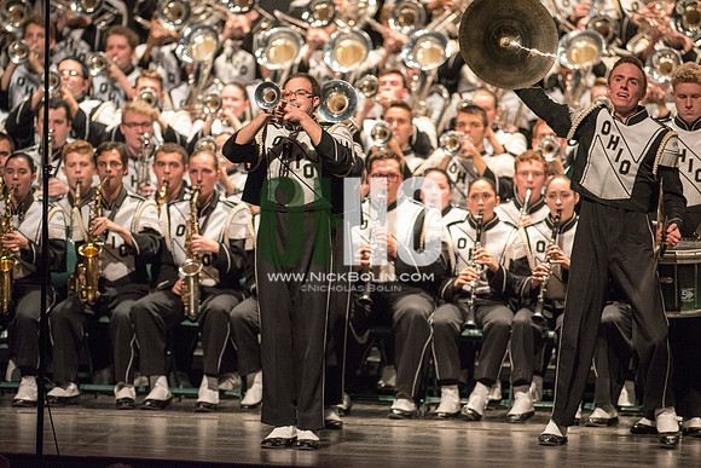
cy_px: 234
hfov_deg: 6.9
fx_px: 5843
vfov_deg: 4.6
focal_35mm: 300
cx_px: 350
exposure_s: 1/500
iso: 4000
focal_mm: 300
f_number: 2.8
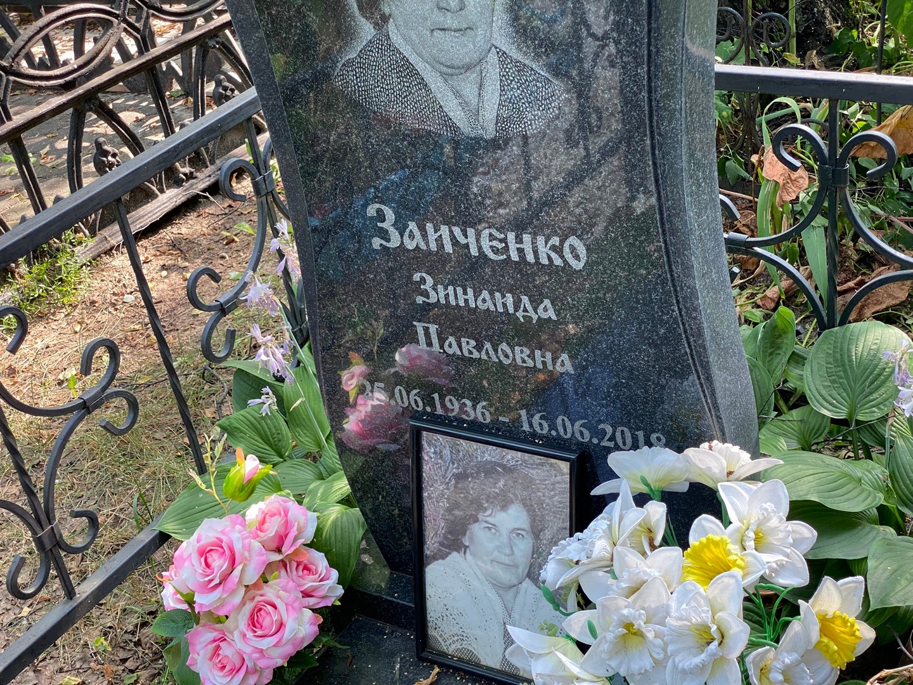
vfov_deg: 28.0
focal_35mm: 52
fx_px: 1372
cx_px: 456
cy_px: 342
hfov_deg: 36.8
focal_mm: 6
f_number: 2
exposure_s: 1/122
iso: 100
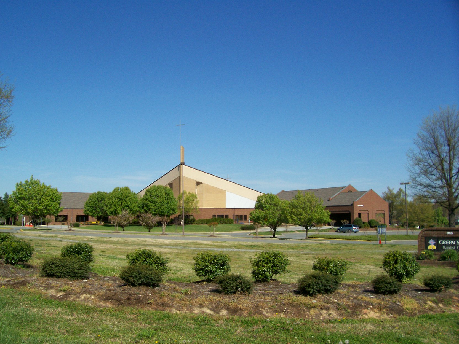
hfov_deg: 54.0
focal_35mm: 34
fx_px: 451
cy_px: 172
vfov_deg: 41.8
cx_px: 230
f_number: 5.1
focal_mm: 5.6
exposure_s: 1/672
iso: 80
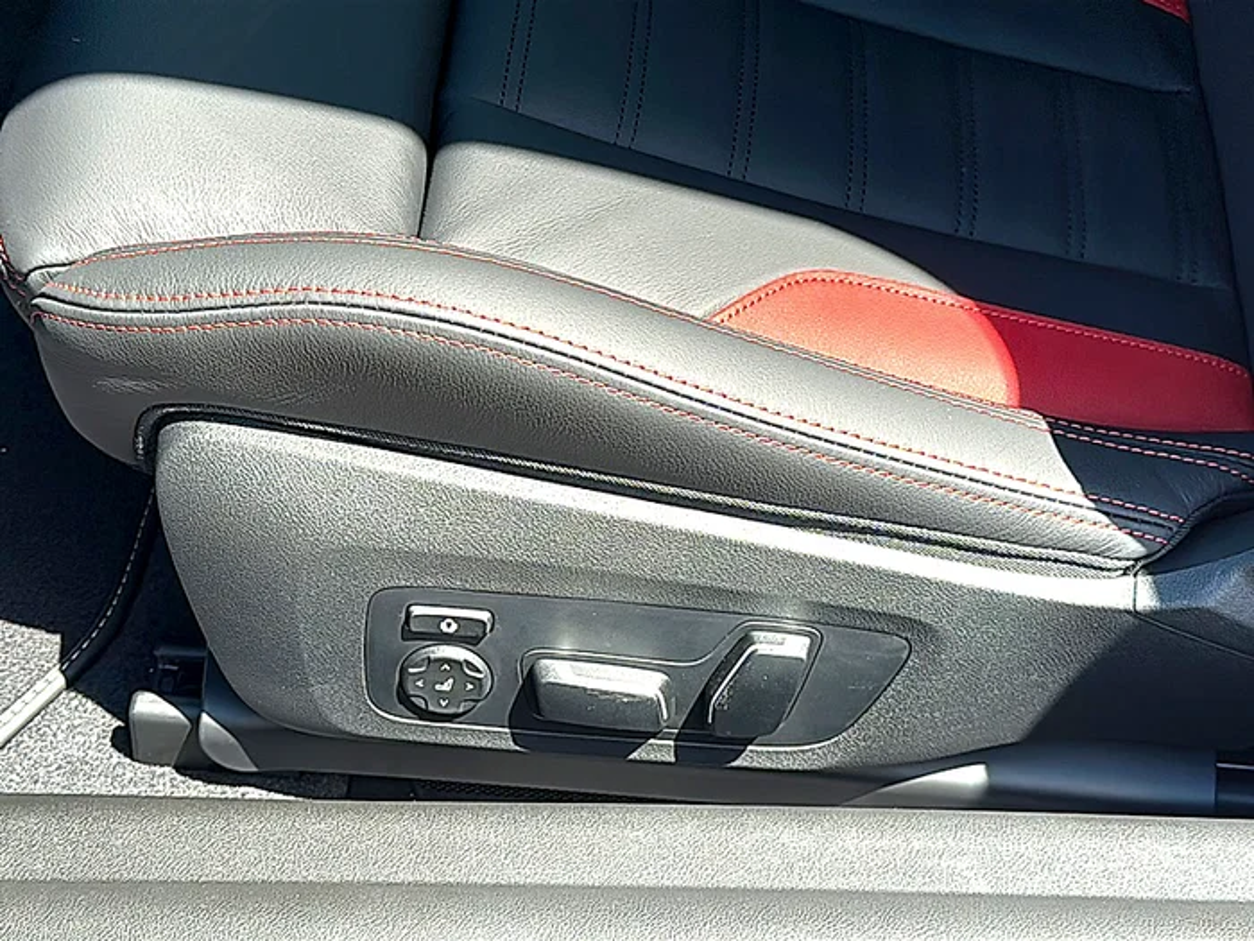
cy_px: 470
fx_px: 1594
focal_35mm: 44
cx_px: 627
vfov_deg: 32.9
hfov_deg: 42.9
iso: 80
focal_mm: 6.86
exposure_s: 1/719
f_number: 1.78
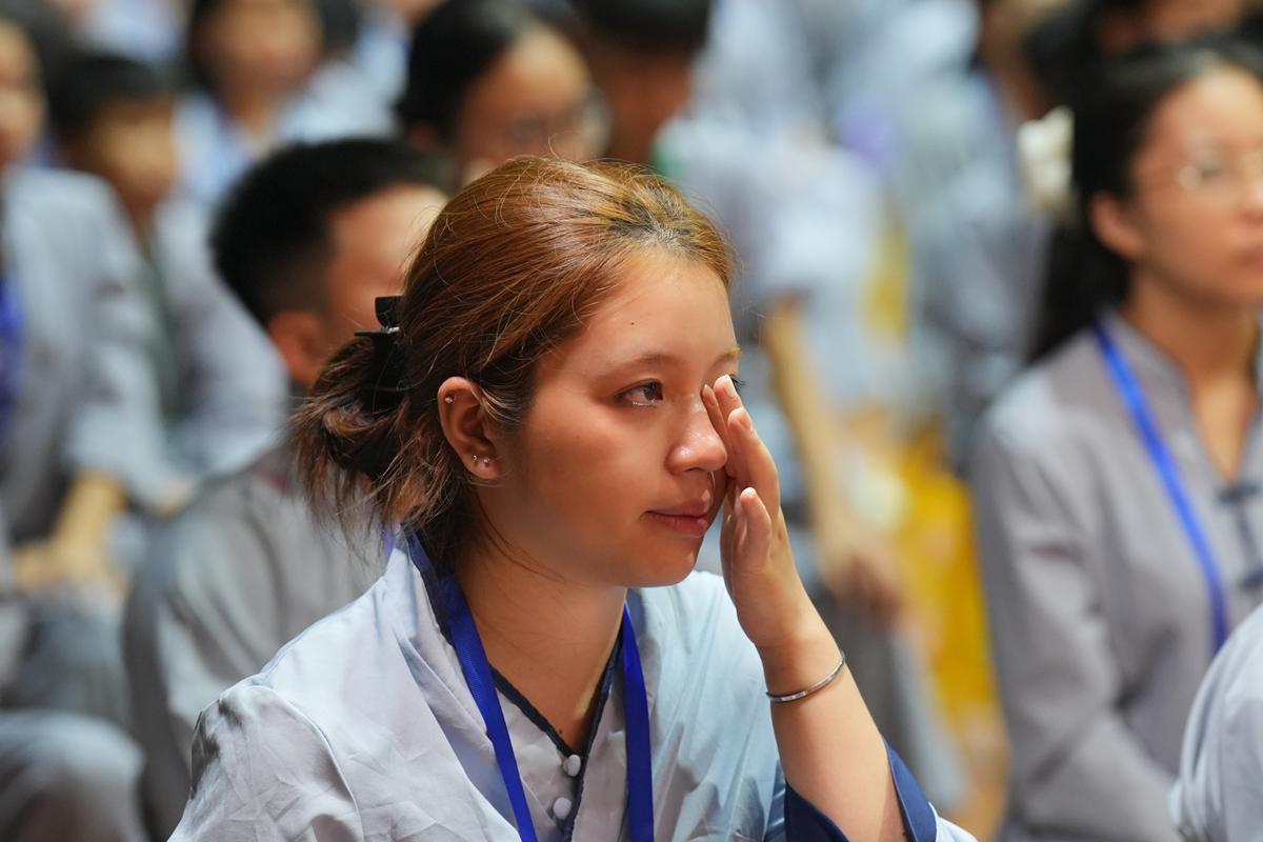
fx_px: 6735
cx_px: 632
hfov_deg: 10.7
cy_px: 421
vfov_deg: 7.2
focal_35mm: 192
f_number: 3.2
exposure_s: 1/100
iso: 2000
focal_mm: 128
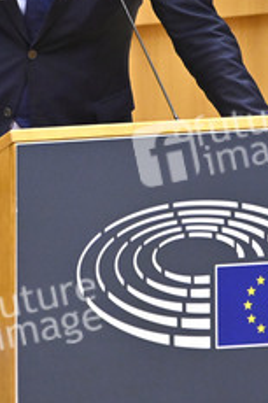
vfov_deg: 2.4
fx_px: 9729
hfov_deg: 1.6
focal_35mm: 870
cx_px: 63
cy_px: 58
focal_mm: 500
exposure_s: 1/400
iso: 4000
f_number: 6
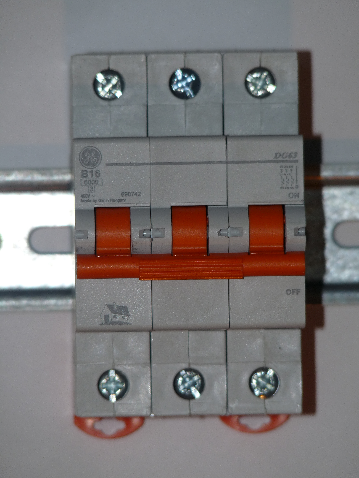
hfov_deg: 4.1
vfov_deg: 5.5
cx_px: 180
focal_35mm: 363
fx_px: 5020
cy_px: 239
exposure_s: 1/80
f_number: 3.7
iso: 100
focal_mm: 64.6
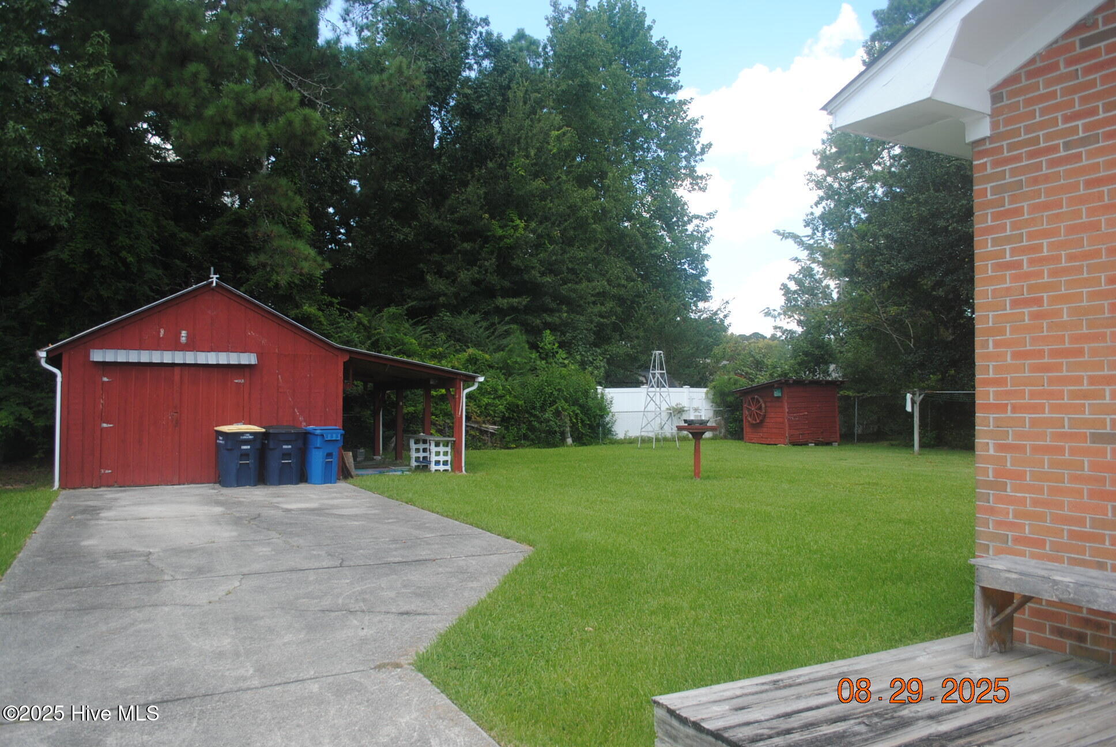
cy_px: 374
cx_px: 558
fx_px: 838
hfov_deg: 67.3
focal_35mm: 27
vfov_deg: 48.0
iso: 100
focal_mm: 18
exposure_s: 1/200
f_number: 5
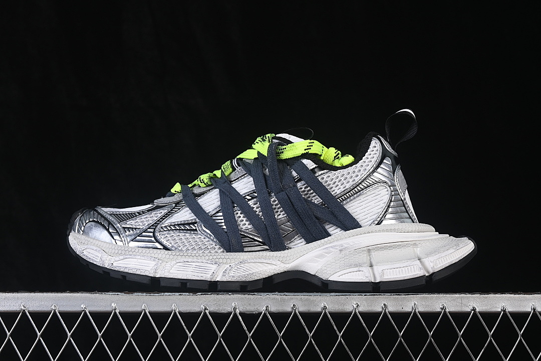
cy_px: 180
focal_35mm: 75
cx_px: 270
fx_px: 1127
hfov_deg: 27.0
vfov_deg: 18.2
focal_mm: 50
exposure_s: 1/80
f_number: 8
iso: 160
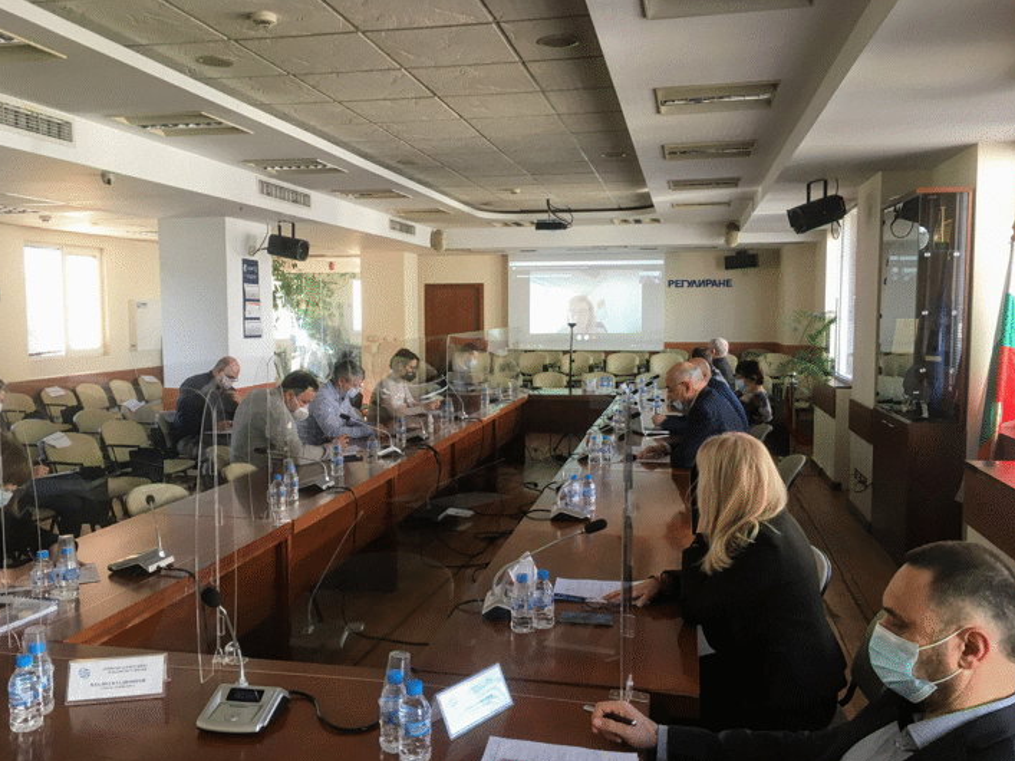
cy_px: 379
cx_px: 502
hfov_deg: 60.0
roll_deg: -0.4
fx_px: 880
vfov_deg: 46.8
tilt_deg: -4.0
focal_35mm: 30
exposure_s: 1/33
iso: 40
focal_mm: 4.15
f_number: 2.2
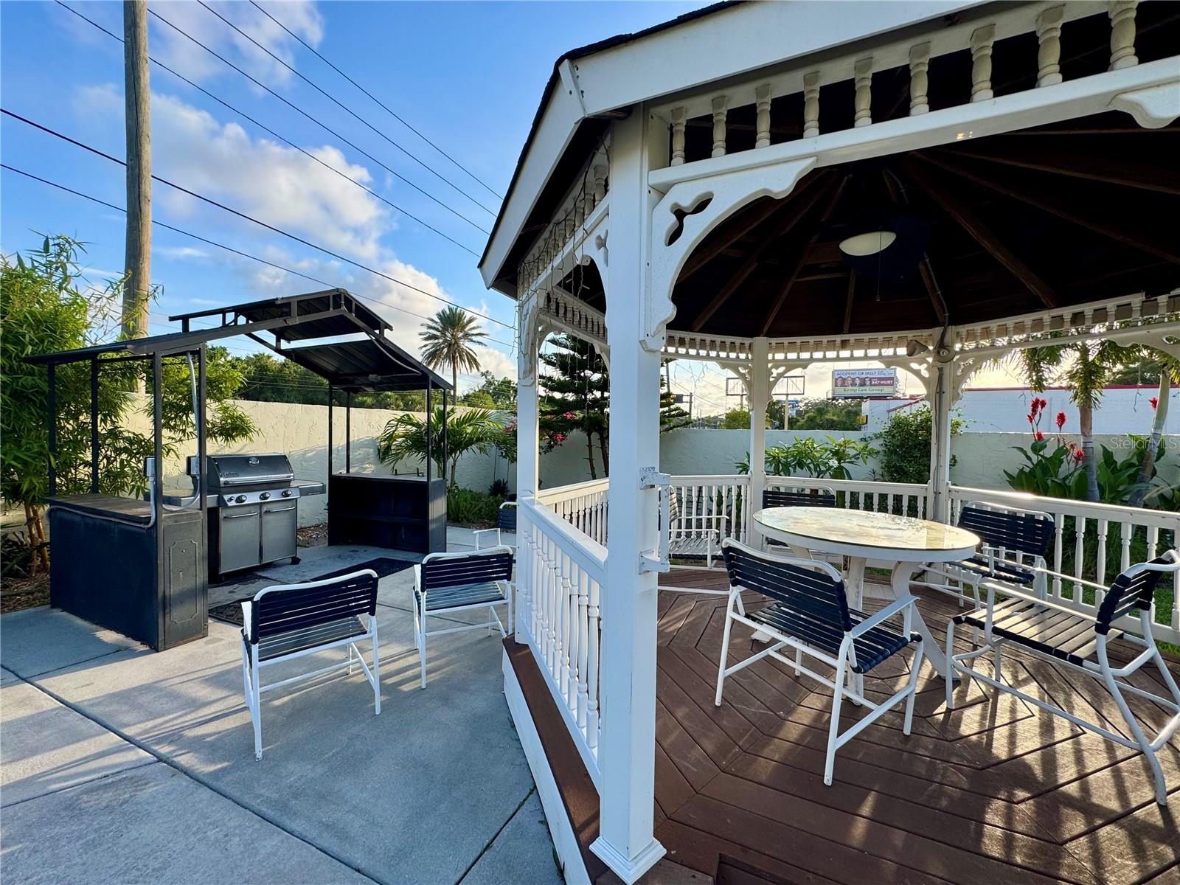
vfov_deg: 85.7
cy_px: 442
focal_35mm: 14
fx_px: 477
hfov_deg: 102.1
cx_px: 590
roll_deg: -1.0
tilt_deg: -1.8
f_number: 2.2
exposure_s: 1/512
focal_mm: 2.22
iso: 40
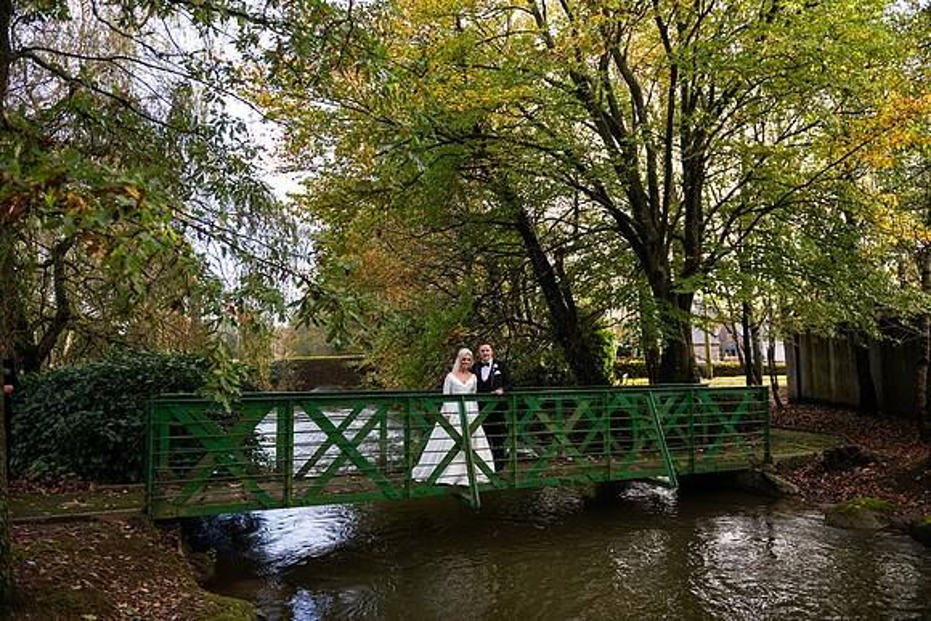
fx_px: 621
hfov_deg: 73.7
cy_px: 310
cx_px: 466
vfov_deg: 53.2
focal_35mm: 24
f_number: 3.5
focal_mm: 24
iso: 160
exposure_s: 1/160
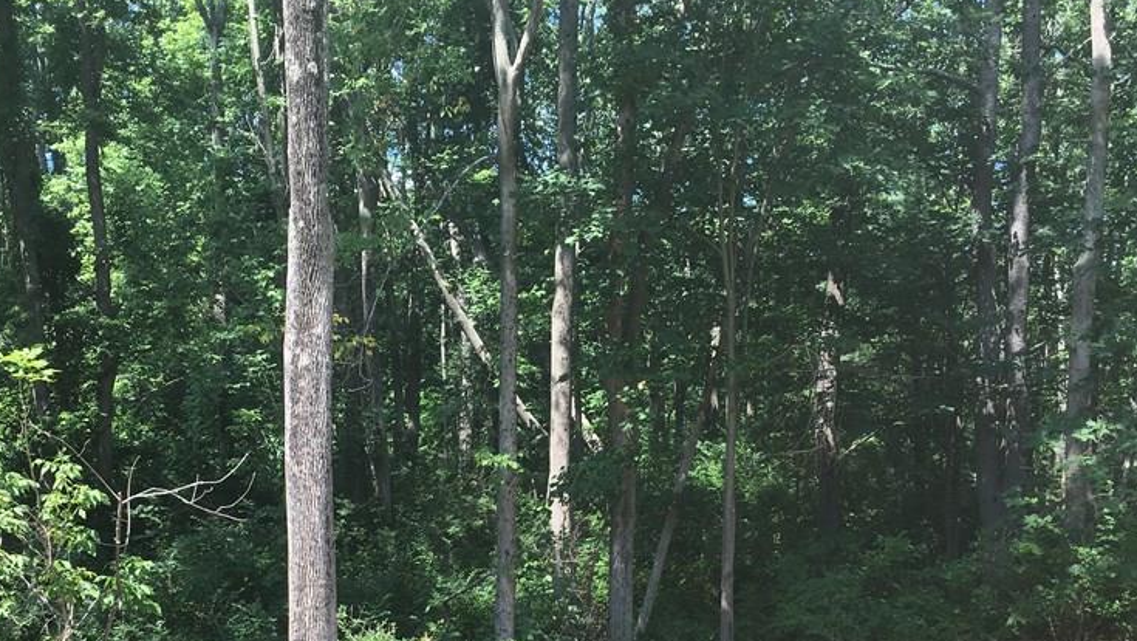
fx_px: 1327
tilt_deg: -3.2
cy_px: 528
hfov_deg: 46.3
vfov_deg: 26.5
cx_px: 524
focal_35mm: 44
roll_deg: -0.5
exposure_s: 1/308
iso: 25
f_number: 2.2
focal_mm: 4.15
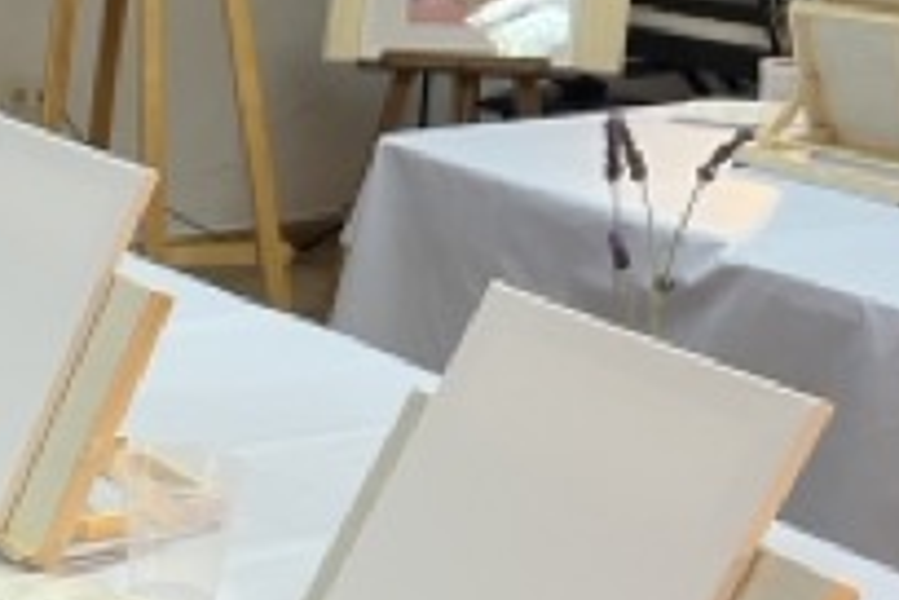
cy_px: 476
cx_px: -97
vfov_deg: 16.0
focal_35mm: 85
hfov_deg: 22.5
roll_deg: +0.5
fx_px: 2122
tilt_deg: -21.3
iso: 64
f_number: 1.5
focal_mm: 5.7
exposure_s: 1/50
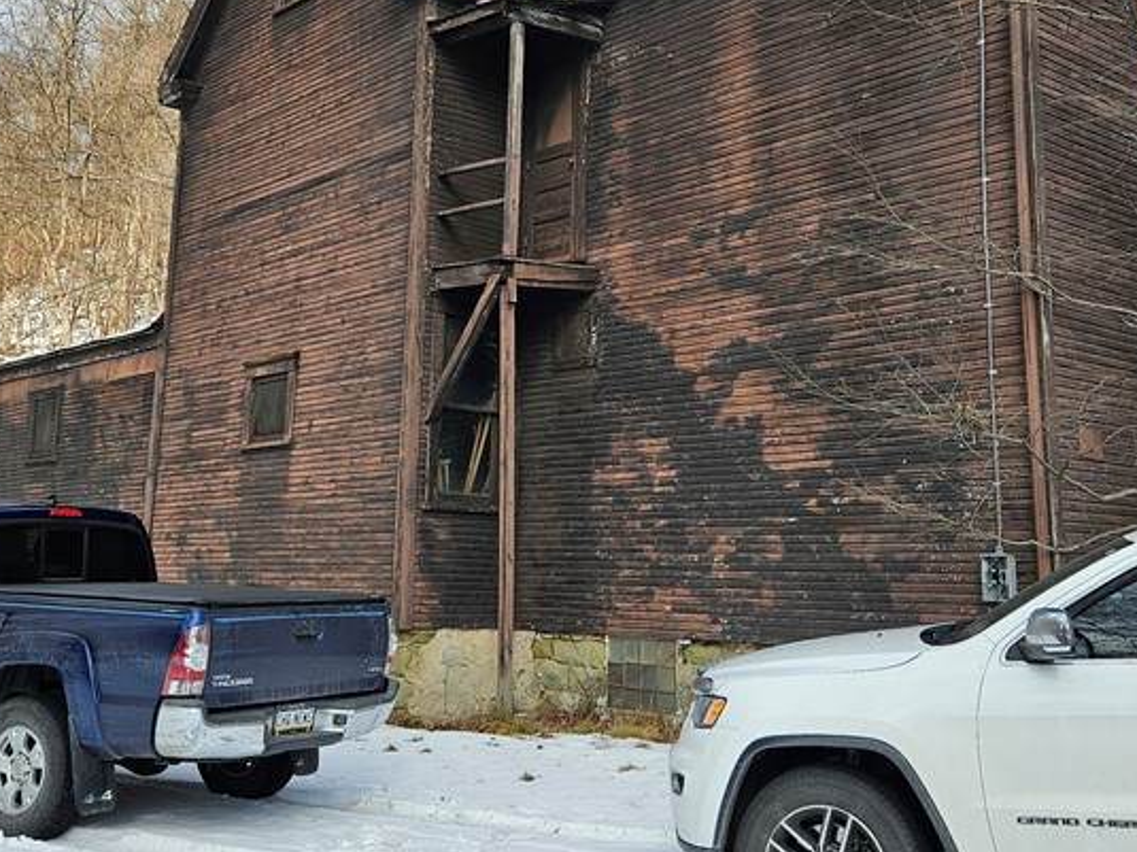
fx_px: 1445
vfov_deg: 32.4
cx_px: 612
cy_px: 244
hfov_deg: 42.9
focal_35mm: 44
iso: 25
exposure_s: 1/989
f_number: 1.8
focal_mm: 5.4
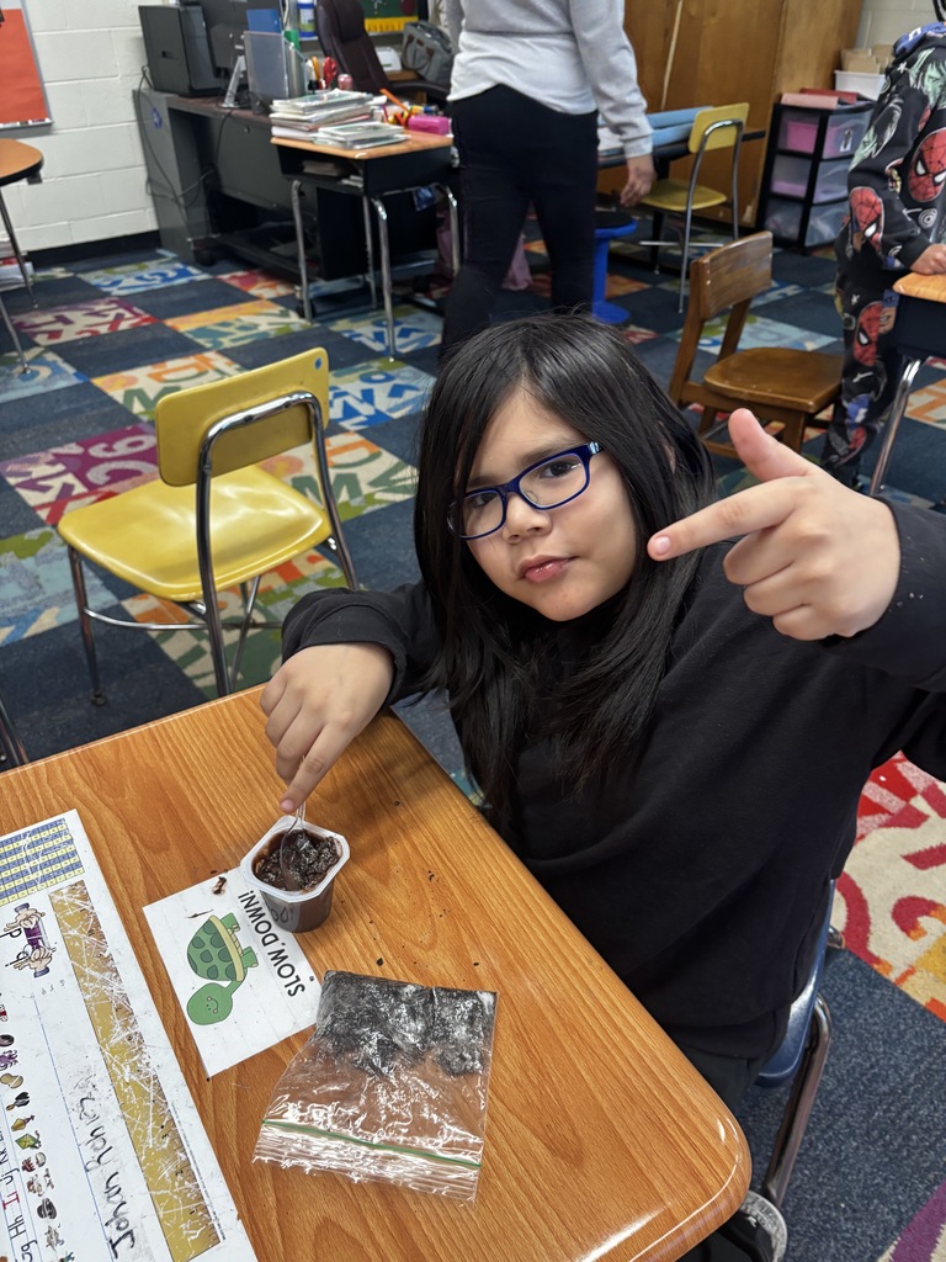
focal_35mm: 26
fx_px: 947
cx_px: 473
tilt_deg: -33.4
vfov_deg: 67.3
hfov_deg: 53.1
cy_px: 631
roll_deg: +2.5
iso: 200
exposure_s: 1/60
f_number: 1.6
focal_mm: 5.96
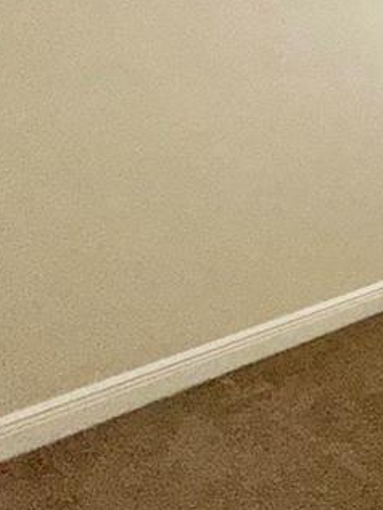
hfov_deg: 23.1
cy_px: -24
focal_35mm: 53
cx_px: 547
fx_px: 781
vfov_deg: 32.6
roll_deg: -0.1
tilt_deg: +1.8
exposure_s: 1/1383
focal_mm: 2.22
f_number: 2.2
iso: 32
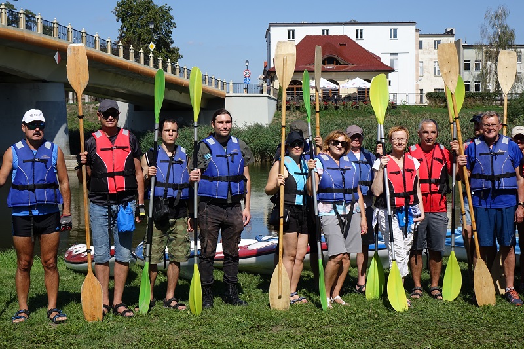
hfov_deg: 33.4
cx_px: 262
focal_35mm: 60
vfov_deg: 22.6
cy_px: 174
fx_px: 873
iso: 125
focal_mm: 21.94
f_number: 5
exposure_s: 1/800
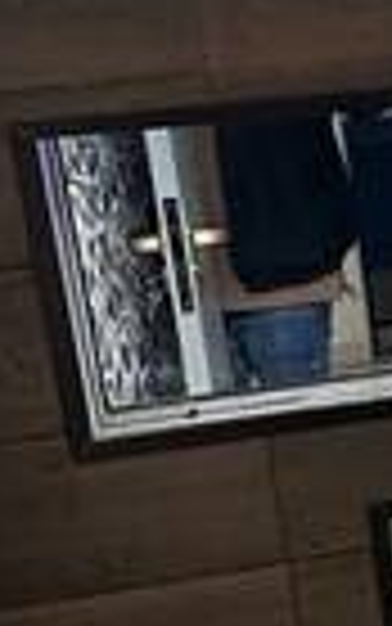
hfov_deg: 9.3
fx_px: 1964
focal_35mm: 115
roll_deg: +4.0
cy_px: 324
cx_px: 1126
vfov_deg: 18.1
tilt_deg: -9.5
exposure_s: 1/99
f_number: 2.2
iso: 80
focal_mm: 2.22
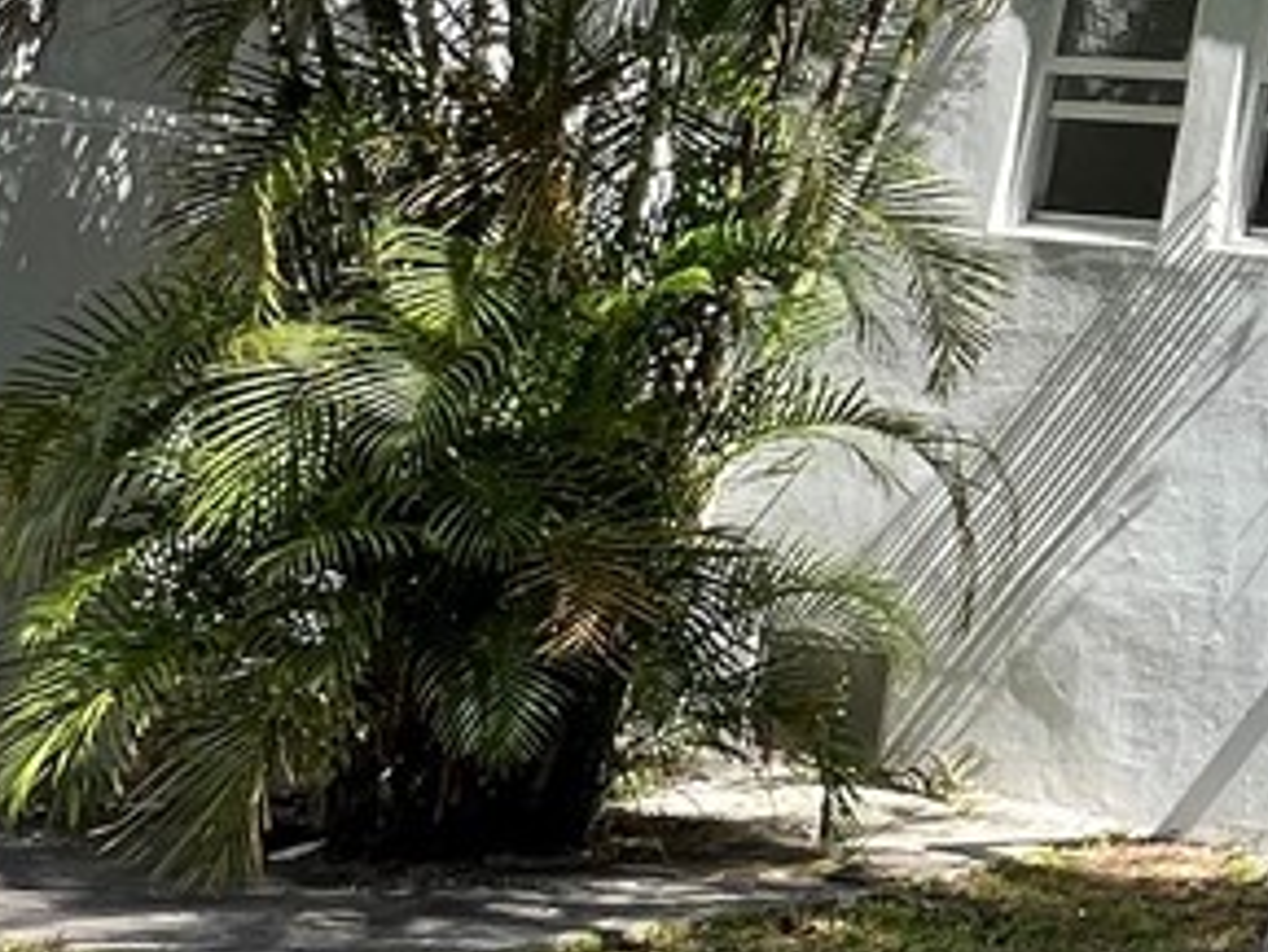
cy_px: -184
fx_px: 2638
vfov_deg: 19.3
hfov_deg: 19.1
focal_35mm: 72
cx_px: 2391
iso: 32
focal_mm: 1.57
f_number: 1.8
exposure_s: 1/433
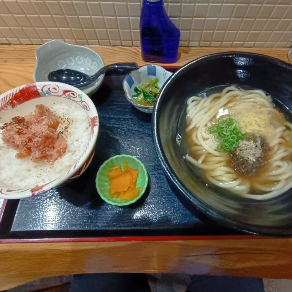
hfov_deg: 77.5
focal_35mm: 19
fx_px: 181
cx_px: 161
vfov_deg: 77.7
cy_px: 146
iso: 637
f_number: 2.2
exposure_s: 1/50
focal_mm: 1.66
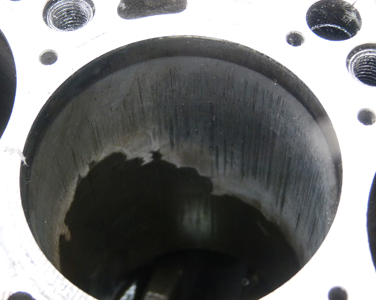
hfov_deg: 28.7
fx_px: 734
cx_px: 185
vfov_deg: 23.1
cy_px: 151
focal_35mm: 66
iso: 200
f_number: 3.3
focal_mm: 11.3
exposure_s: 1/60
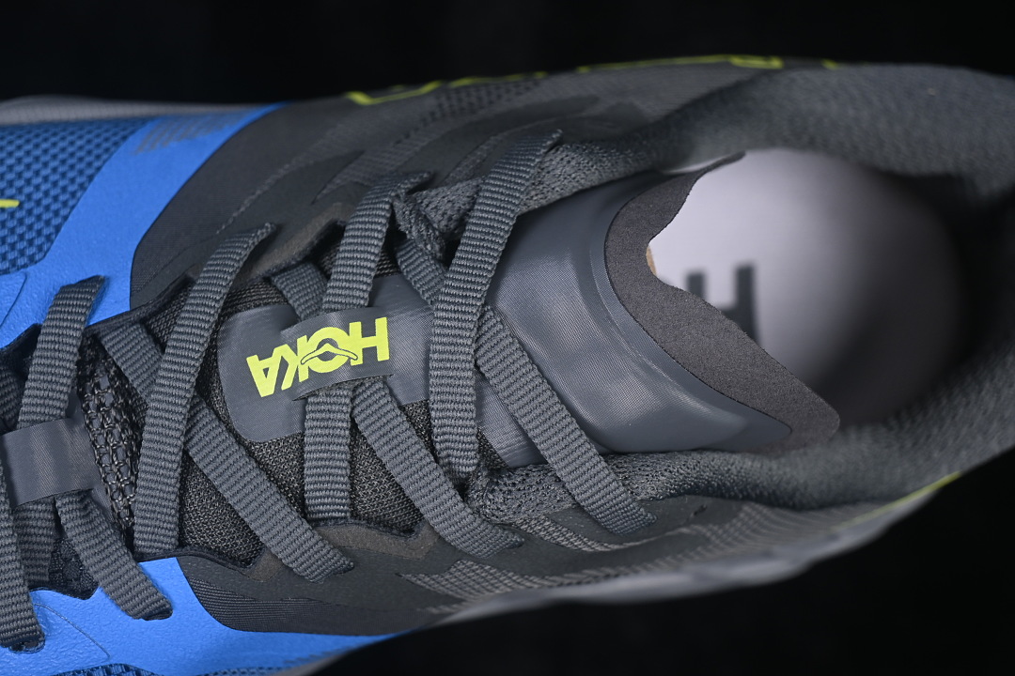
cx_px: 508
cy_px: 338
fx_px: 2114
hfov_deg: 27.0
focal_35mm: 75
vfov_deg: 18.2
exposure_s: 1/60
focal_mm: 50
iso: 160
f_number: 7.1
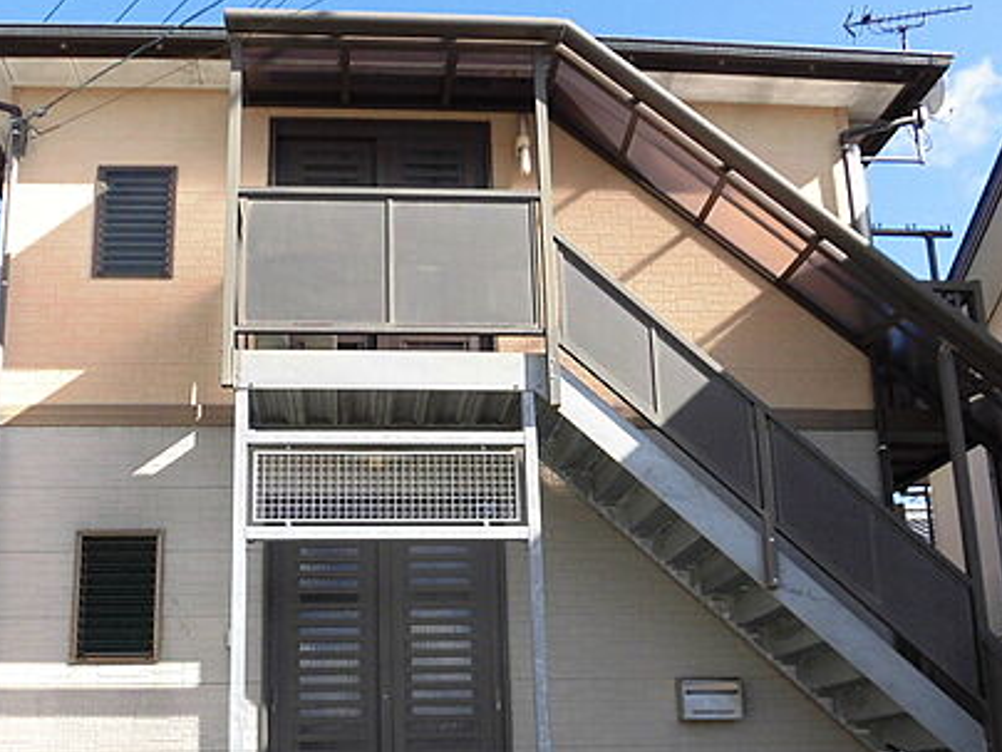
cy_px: 561
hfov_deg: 48.8
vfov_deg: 36.9
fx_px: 1100
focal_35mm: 38
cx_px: 415
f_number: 3.1
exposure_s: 1/640
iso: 100
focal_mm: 4.3
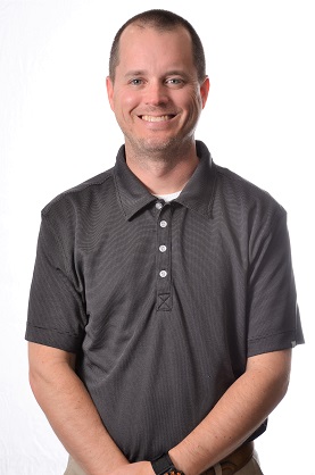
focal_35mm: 60
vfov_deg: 33.5
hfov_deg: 22.5
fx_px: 791
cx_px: 158
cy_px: 238
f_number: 7.1
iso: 200
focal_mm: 40
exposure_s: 1/100
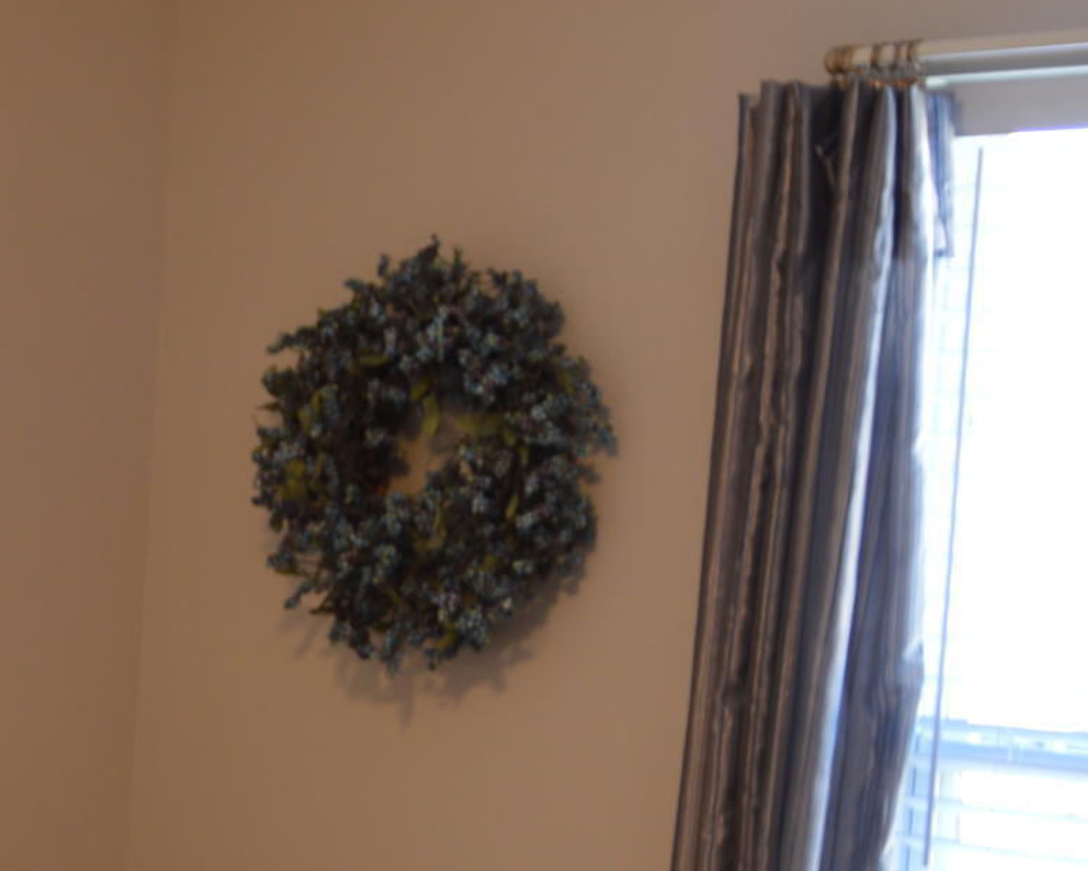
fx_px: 3189
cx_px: -338
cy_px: 854
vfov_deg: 15.3
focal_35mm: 99
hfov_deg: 18.0
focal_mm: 18
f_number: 3.5
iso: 100
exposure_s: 1/8
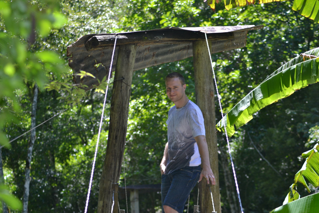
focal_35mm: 117
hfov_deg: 17.5
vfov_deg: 11.7
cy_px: 106
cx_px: 160
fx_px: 1036
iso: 400
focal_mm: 78
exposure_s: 1/200
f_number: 4
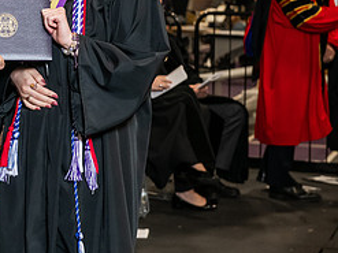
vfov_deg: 10.5
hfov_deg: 13.8
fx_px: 1366
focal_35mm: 140
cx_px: -40
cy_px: 9
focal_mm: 62
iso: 2500
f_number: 5
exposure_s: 1/200
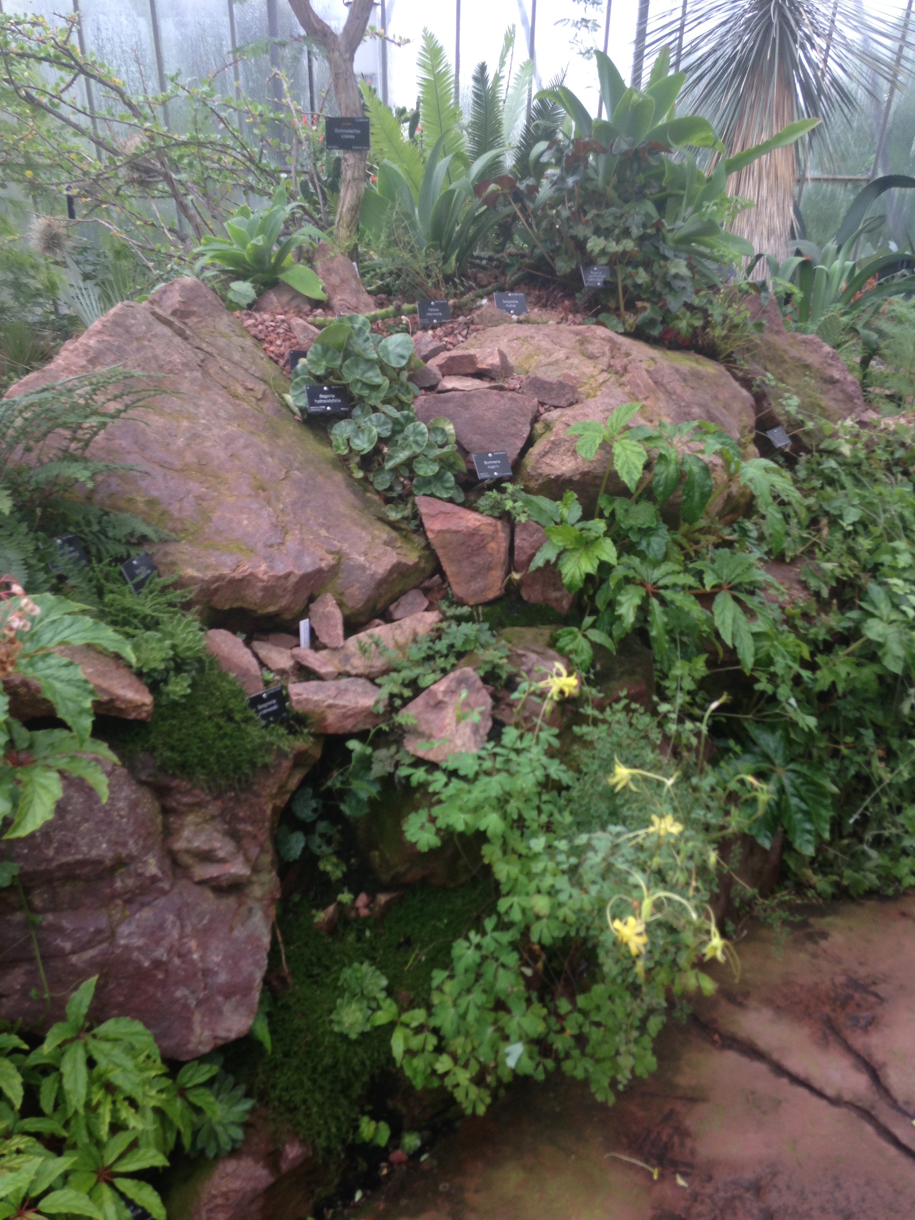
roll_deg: -1.8
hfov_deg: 42.9
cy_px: 610
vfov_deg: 55.4
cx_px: 458
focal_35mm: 33
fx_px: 1163
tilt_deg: -20.8
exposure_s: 1/120
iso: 50
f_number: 2.4
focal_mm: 4.12
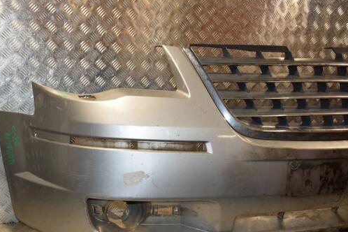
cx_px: 143
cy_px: 137
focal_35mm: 47
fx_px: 454
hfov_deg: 41.8
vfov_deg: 28.6
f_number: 5
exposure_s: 1/200
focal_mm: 26
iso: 800
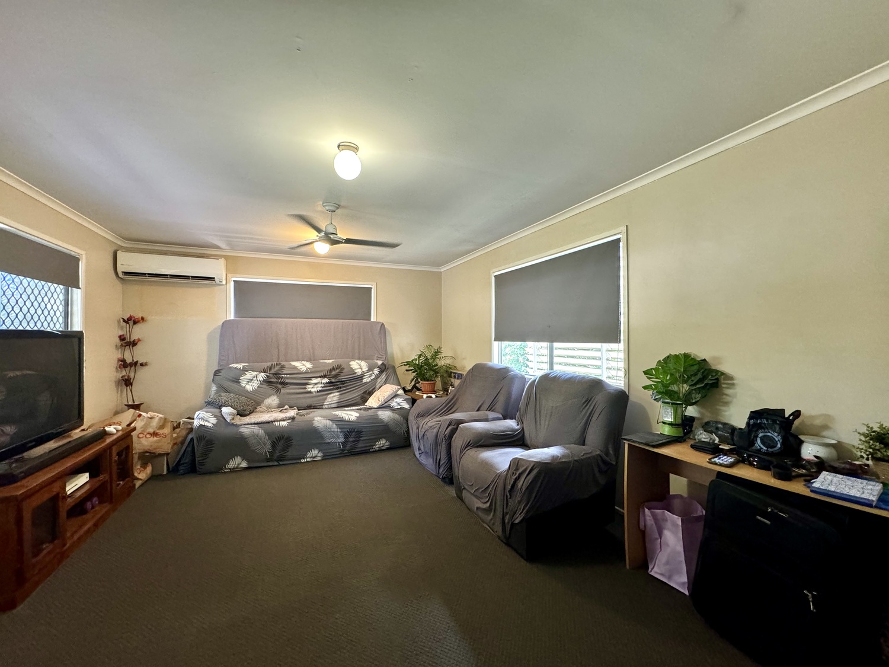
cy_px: 334
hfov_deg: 102.1
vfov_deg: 85.7
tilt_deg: +1.0
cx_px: 444
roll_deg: +1.3
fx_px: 360
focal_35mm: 14
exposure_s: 1/50
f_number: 2.2
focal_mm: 2.22
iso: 320
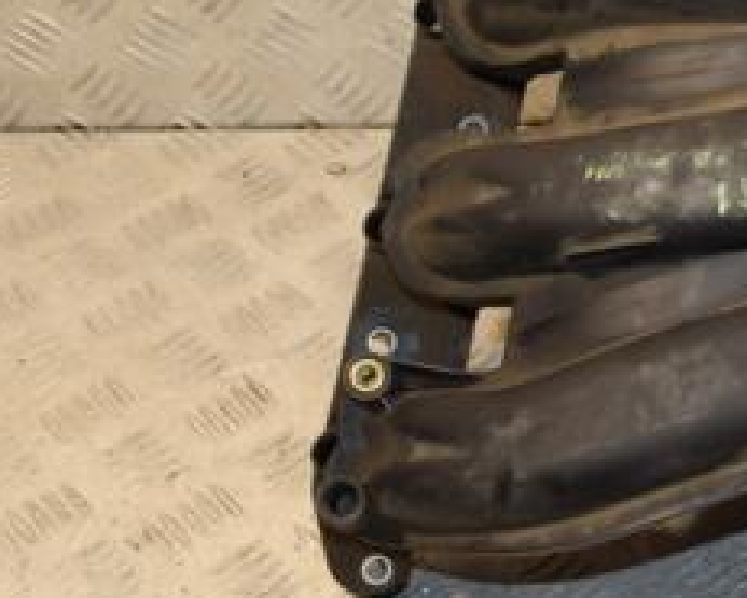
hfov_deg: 19.9
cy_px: 152
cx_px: 850
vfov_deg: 16.8
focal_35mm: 91
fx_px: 2017
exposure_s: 1/160
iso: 800
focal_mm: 25
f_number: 5
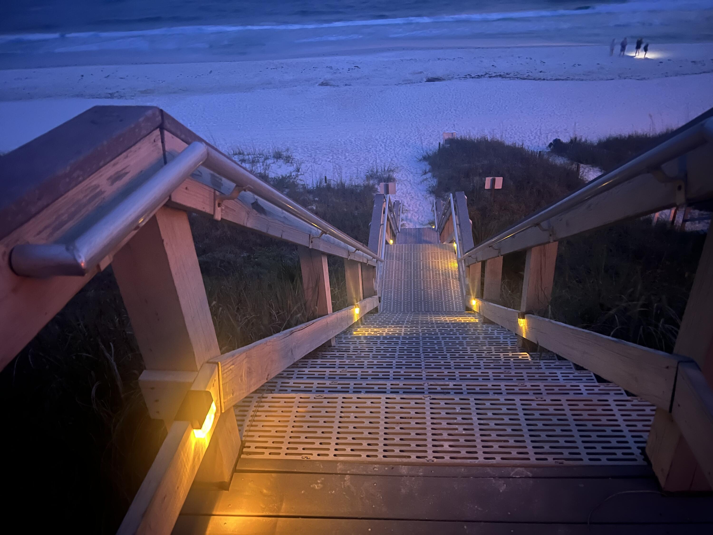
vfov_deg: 53.1
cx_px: 356
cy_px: 268
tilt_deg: -31.1
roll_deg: +4.7
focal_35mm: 26
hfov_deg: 67.3
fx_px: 536
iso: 1250
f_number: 1.5
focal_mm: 5.7
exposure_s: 1/5
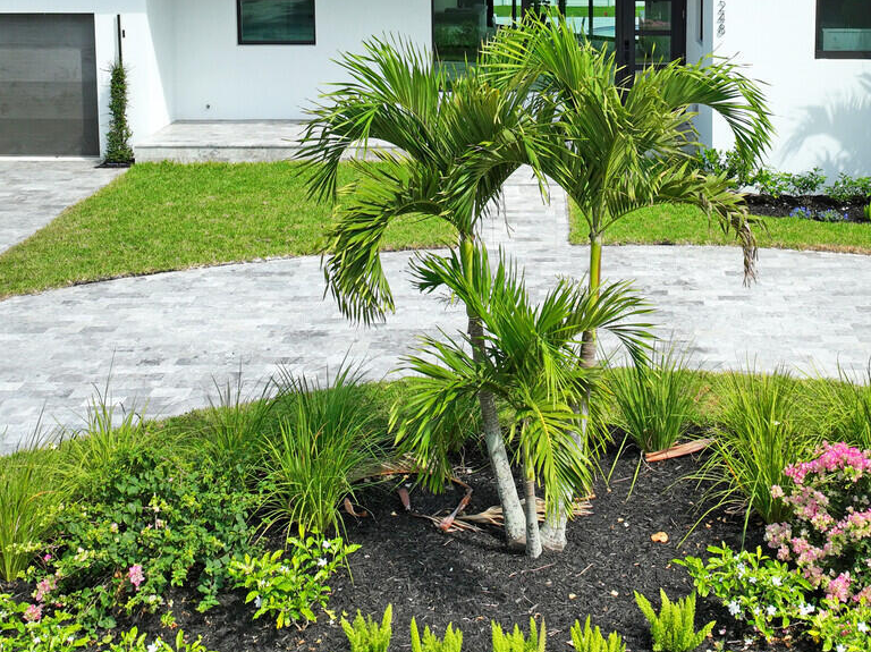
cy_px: 32
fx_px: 1257
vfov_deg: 27.7
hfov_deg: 37.8
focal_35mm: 50
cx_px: 571
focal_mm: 12.29
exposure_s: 1/240
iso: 100
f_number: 2.8
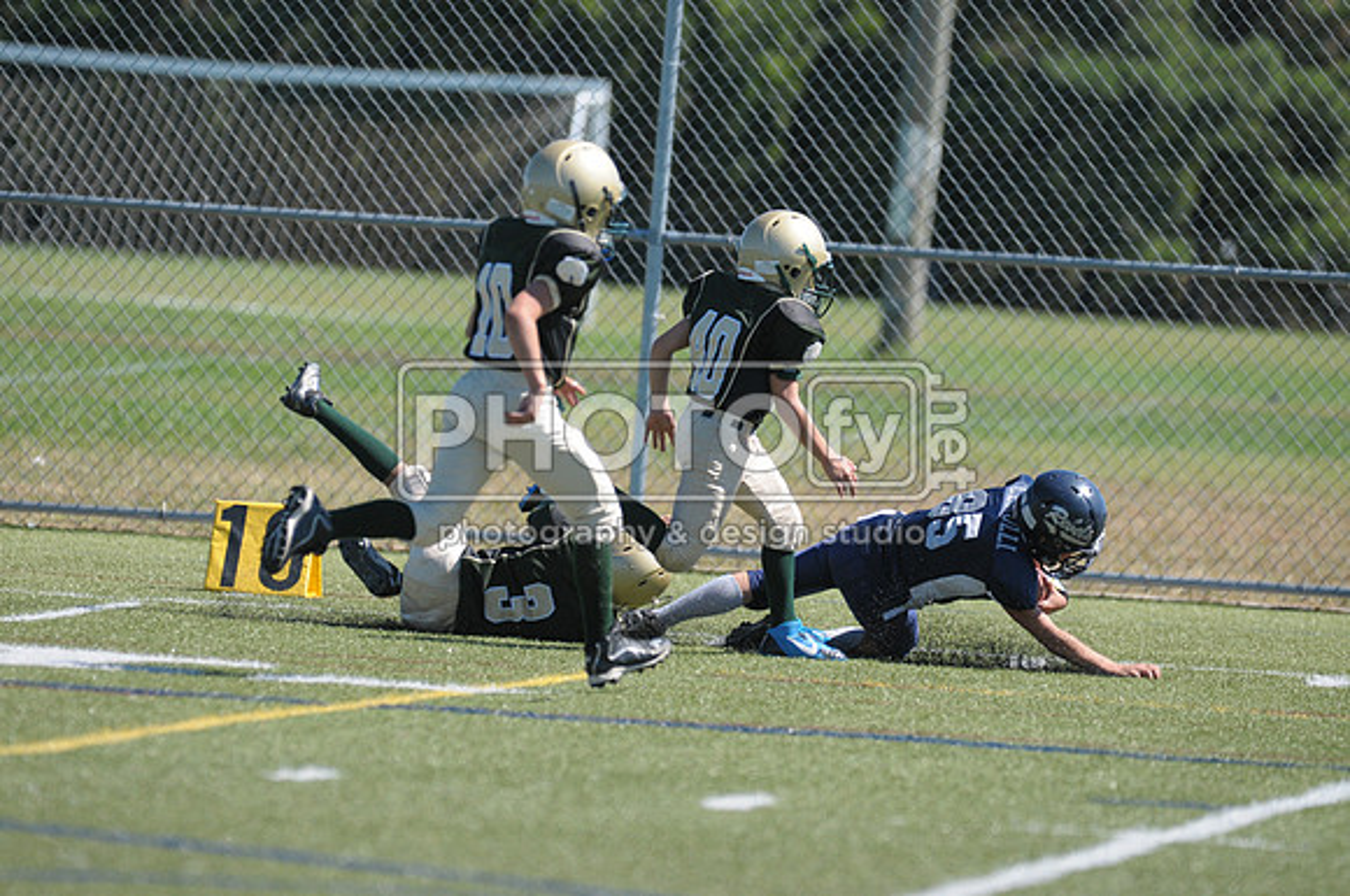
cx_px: 675
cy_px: 448
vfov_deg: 3.2
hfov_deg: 4.7
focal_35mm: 435
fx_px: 16290
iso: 640
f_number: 4
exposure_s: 1/2500
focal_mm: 290
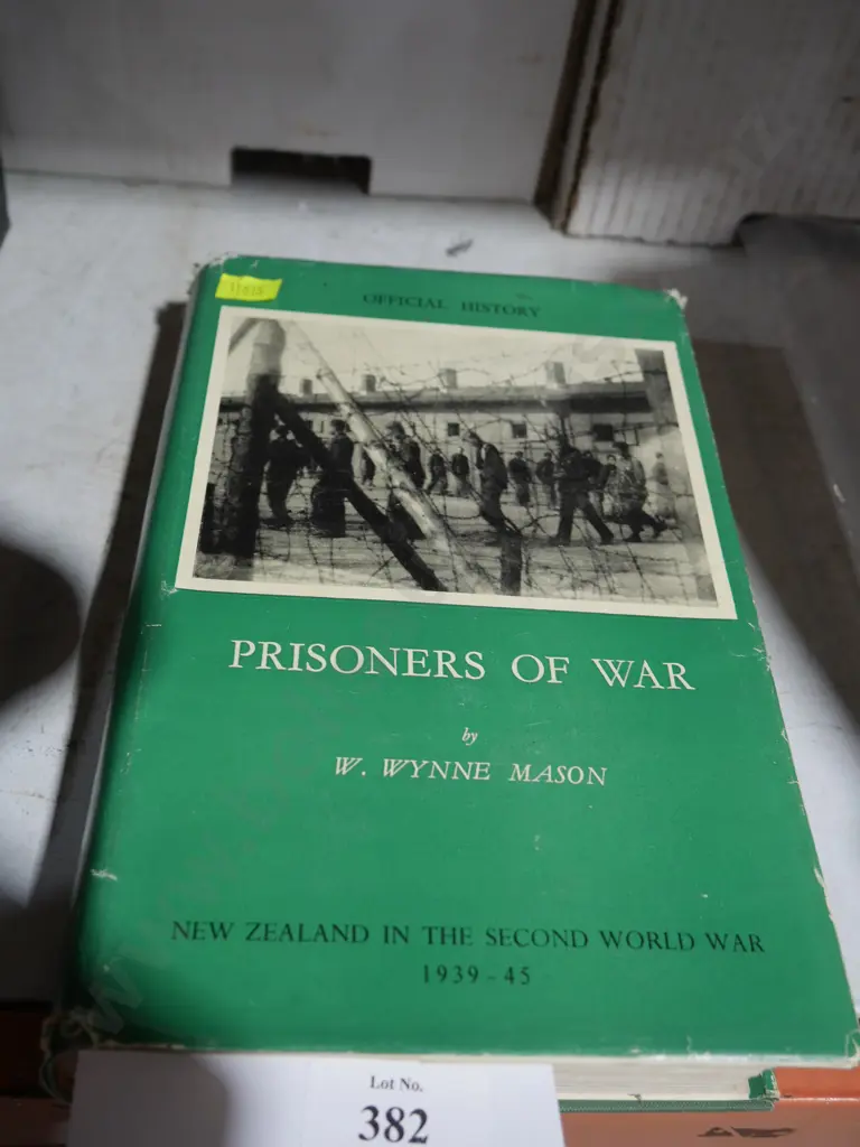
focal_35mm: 34
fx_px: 1126
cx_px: 430
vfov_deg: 54.0
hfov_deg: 41.8
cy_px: 574
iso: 400
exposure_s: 1/60
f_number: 4
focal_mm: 17
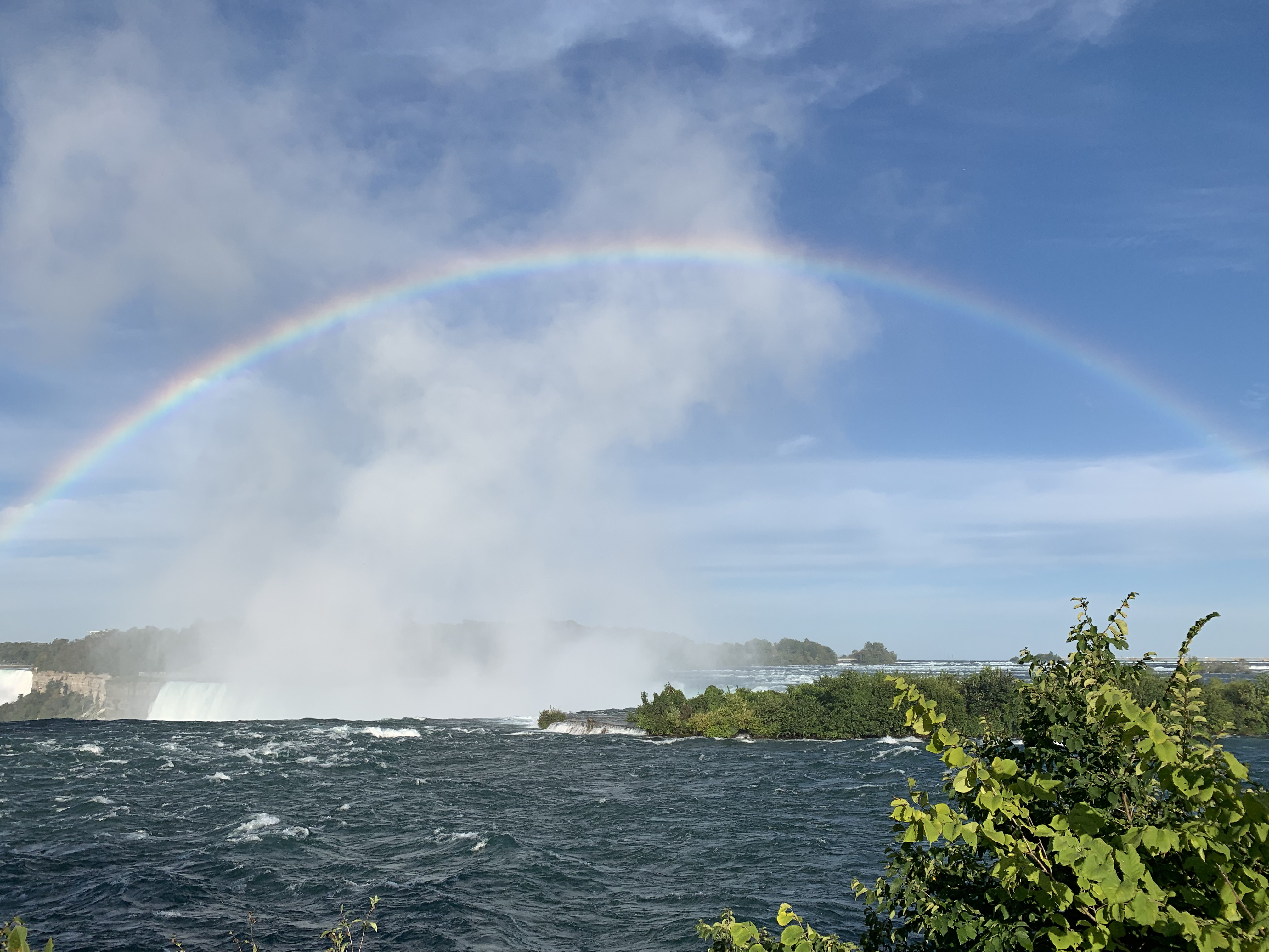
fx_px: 953
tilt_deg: +11.1
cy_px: 476
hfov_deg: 67.3
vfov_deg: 53.1
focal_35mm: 26
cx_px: 634
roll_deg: -0.4
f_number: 1.8
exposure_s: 1/3289
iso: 25
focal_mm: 4.25
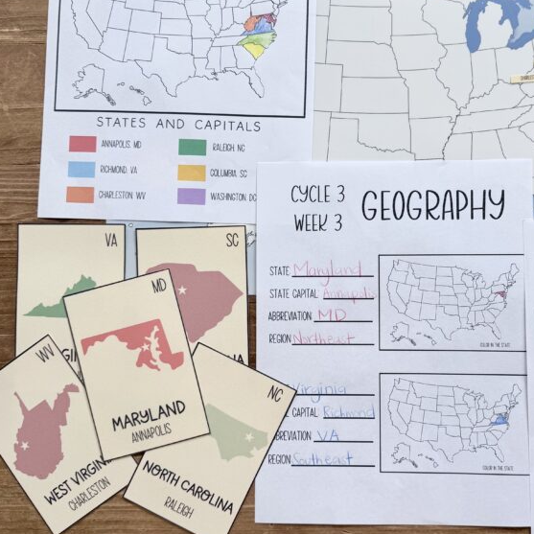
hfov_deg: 42.2
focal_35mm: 39
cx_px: 362
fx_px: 681
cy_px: 252
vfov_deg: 42.8
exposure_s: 1/385
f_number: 1.78
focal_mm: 6.76
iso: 80
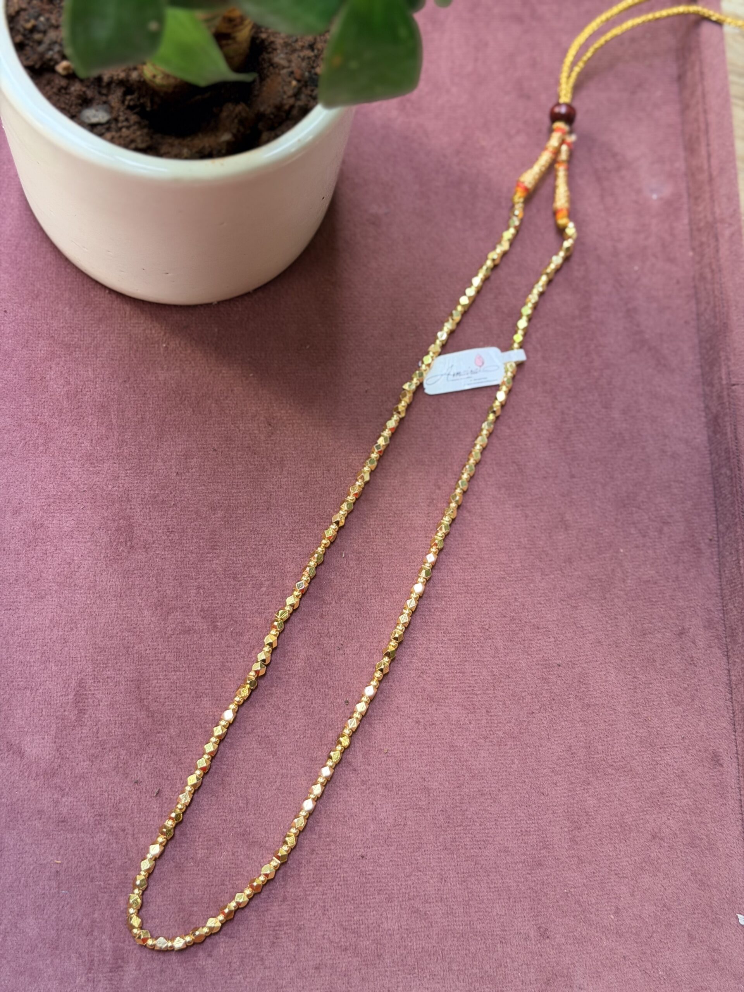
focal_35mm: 48
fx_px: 1376
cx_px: 372
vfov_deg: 39.7
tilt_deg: -73.7
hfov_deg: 30.3
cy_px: 496
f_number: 1.78
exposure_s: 1/76
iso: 100
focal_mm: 6.76
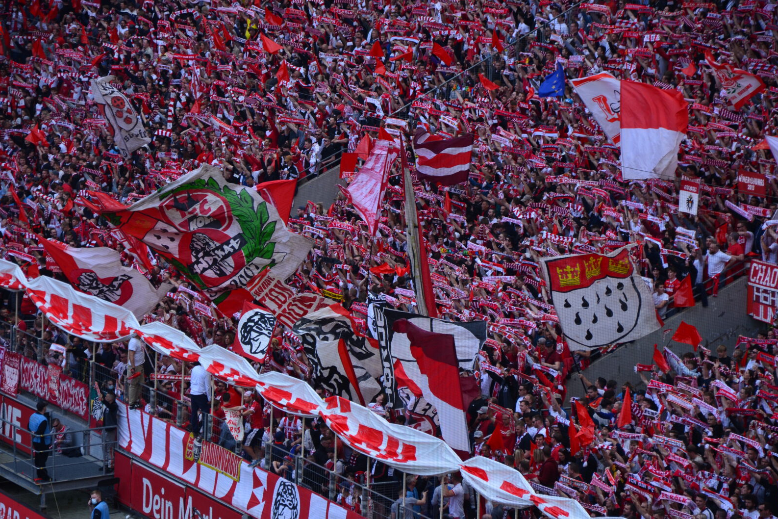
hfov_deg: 13.0
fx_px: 3425
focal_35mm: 159
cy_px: 260
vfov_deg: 8.7
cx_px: 390
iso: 400
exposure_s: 1/500
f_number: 5.6
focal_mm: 105
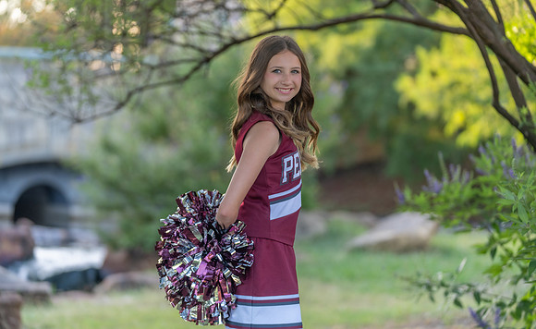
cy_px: 158
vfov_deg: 9.7
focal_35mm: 133
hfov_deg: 15.8
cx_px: 264
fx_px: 1936
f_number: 2.8
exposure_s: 1/320
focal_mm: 119
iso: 320
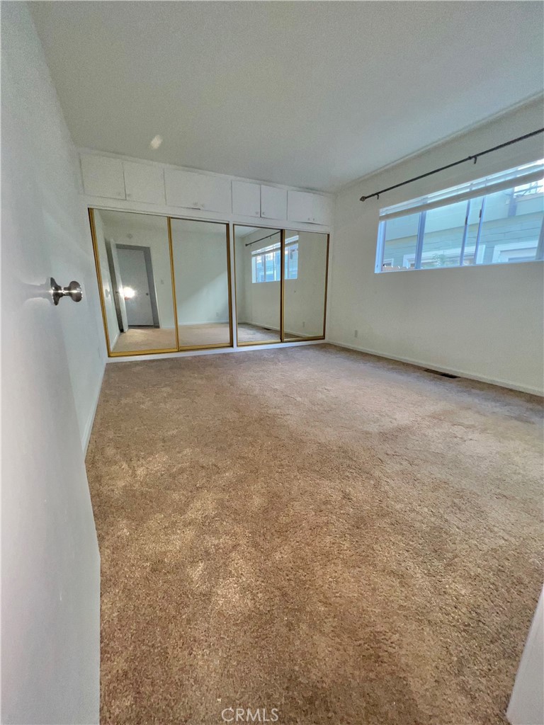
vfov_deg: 106.2
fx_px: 272
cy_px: 362
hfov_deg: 89.9
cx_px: 272
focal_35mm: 13
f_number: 1.8
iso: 64
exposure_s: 1/88
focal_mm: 1.57
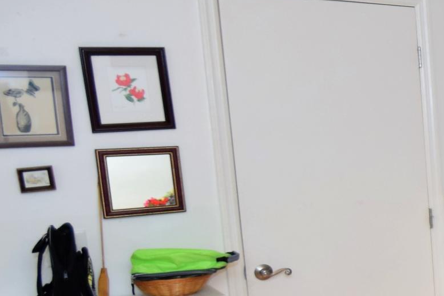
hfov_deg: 23.3
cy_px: 191
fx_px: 715
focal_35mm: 58
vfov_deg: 23.3
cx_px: 748
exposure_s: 1/60
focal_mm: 10
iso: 560
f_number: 4
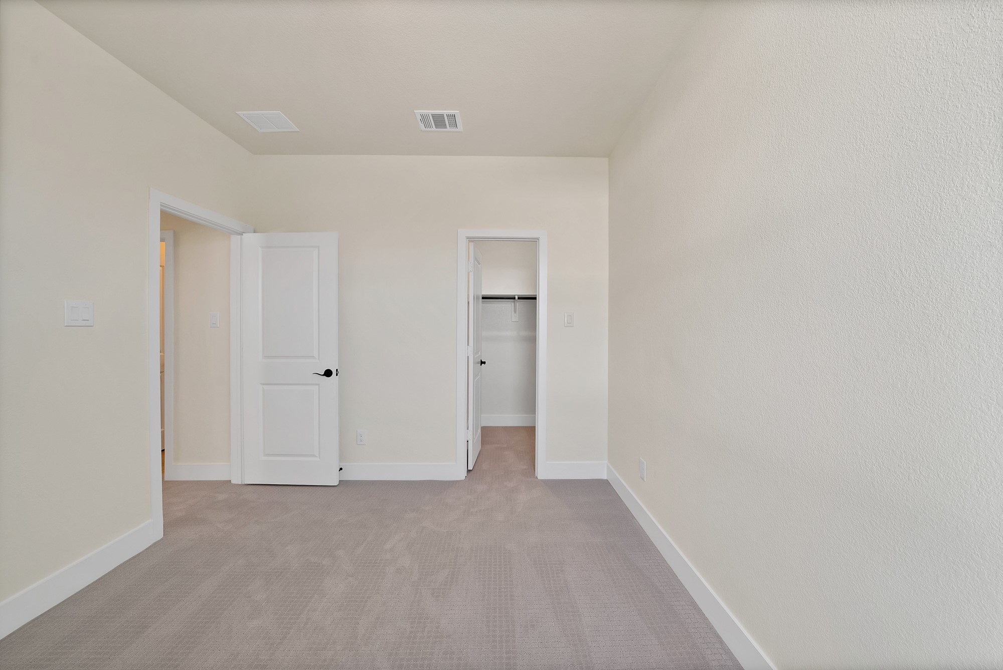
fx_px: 335
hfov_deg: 112.6
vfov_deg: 90.1
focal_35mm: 12
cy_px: 335
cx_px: 502
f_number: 9
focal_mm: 12
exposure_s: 1/8
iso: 640
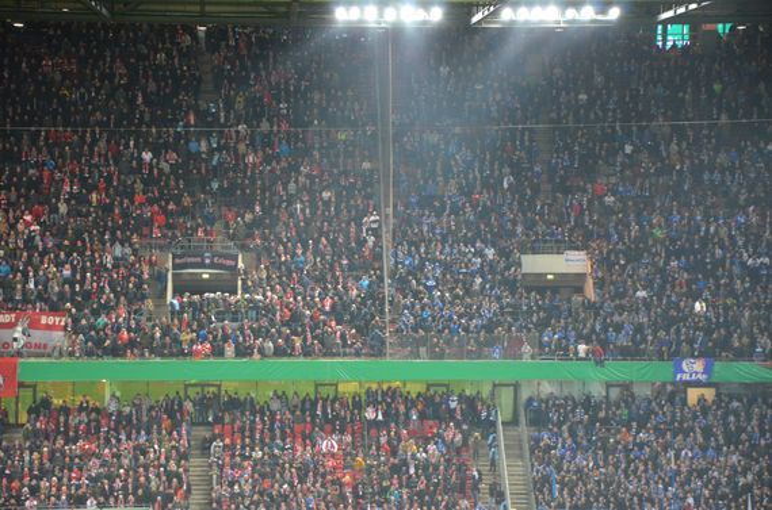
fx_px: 3369
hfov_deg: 13.1
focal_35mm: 158
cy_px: 255
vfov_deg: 8.7
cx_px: 386
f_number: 5.6
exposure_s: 1/80
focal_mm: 105
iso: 3200
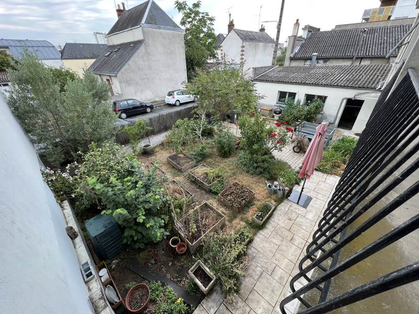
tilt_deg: -30.3
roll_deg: +1.7
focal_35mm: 13
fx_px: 157
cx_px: 210
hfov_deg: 106.2
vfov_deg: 89.9
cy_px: 157
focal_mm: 1.57
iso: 32
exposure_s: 1/139
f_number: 1.8
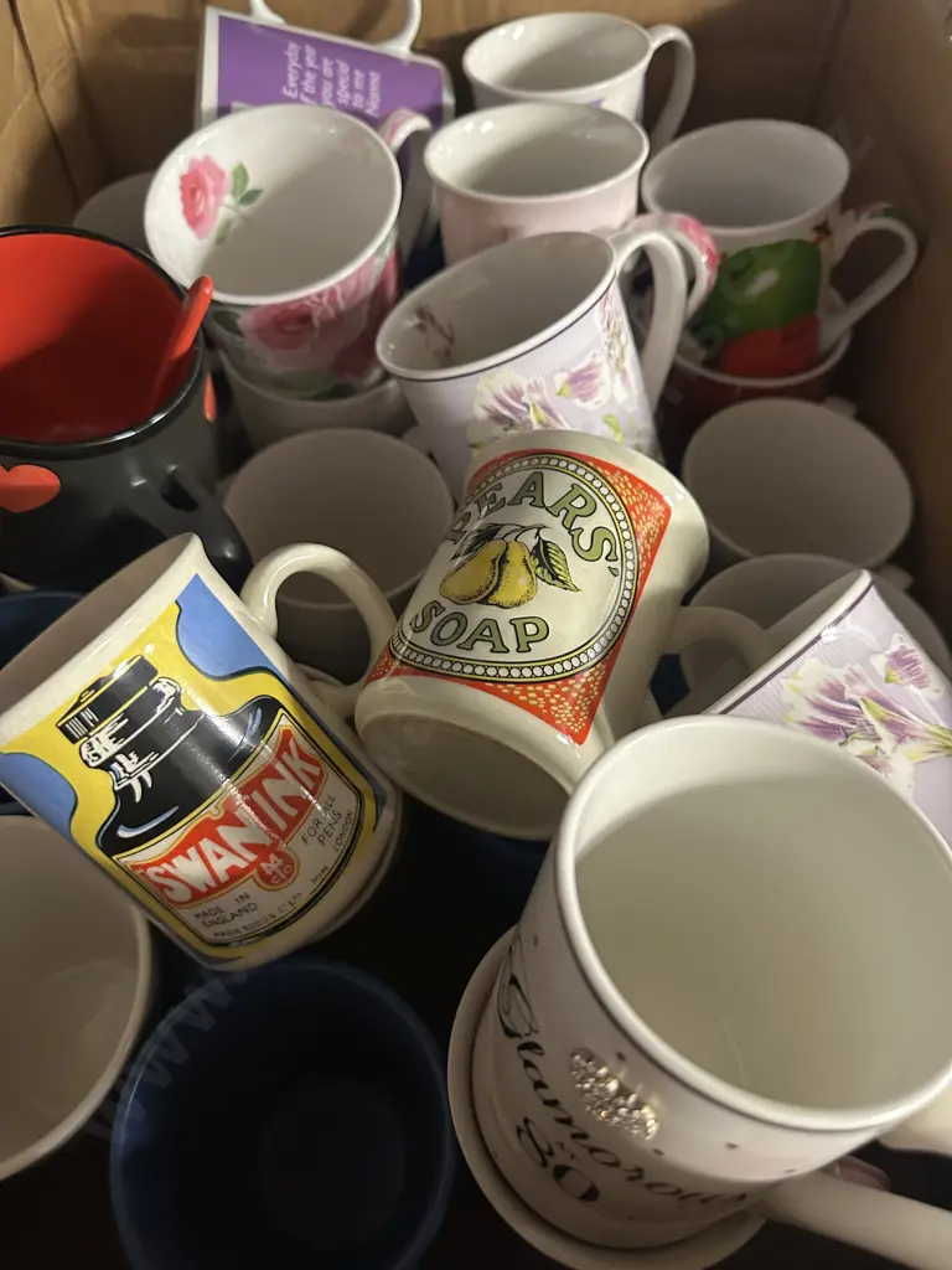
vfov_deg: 71.6
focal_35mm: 24
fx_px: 880
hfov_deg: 56.8
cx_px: 476
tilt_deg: -56.3
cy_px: 635
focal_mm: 6.86
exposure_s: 1/50
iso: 800
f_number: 1.78
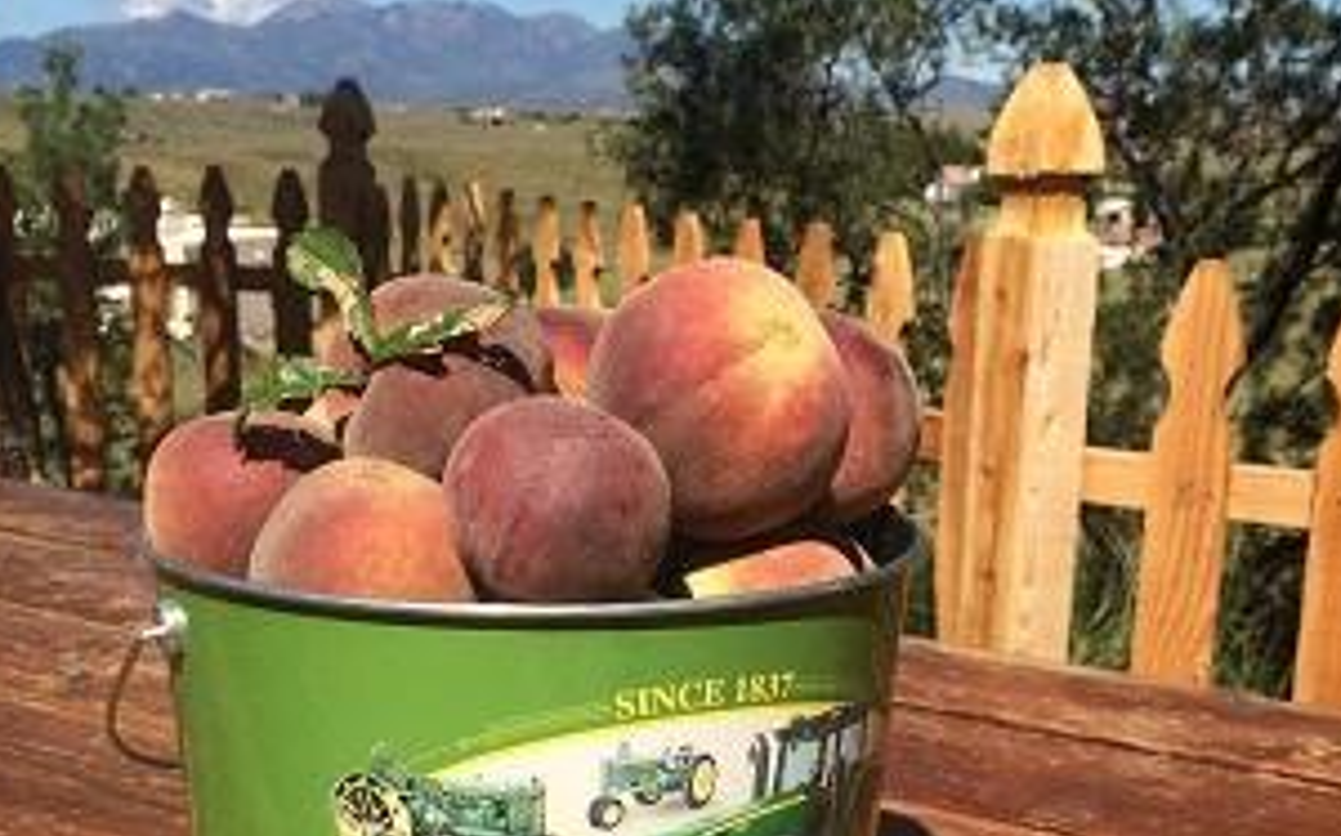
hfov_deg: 38.9
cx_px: 679
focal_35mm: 52
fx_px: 1899
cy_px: 666
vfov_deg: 24.4
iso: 40
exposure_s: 1/3165
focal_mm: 4.12
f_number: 2.2
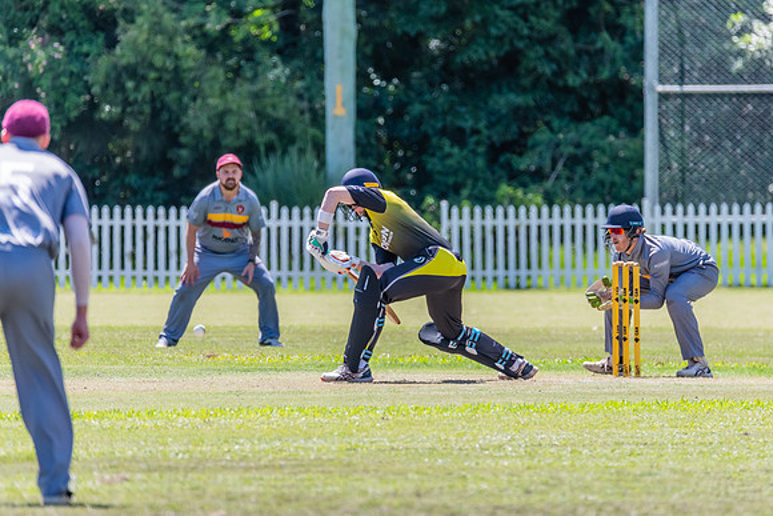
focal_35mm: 569
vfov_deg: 2.4
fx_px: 12230
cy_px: 231
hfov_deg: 3.6
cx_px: 427
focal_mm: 500
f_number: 6.3
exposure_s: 1/2000
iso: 1000
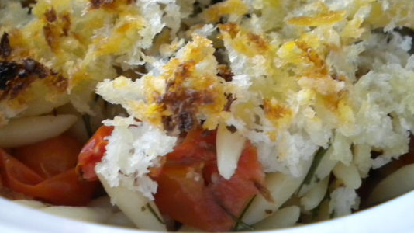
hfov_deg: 37.1
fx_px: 615
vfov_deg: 21.3
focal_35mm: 56
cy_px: 64
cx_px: 162
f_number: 3.5
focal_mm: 7.4
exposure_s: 1/10.5
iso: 400
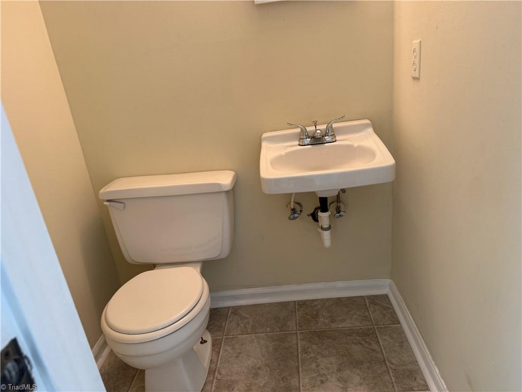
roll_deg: +8.3
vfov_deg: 56.8
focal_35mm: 24
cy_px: 196
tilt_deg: -19.2
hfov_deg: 71.6
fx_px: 362
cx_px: 261
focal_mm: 6.76
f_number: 1.78
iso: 160
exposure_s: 1/60
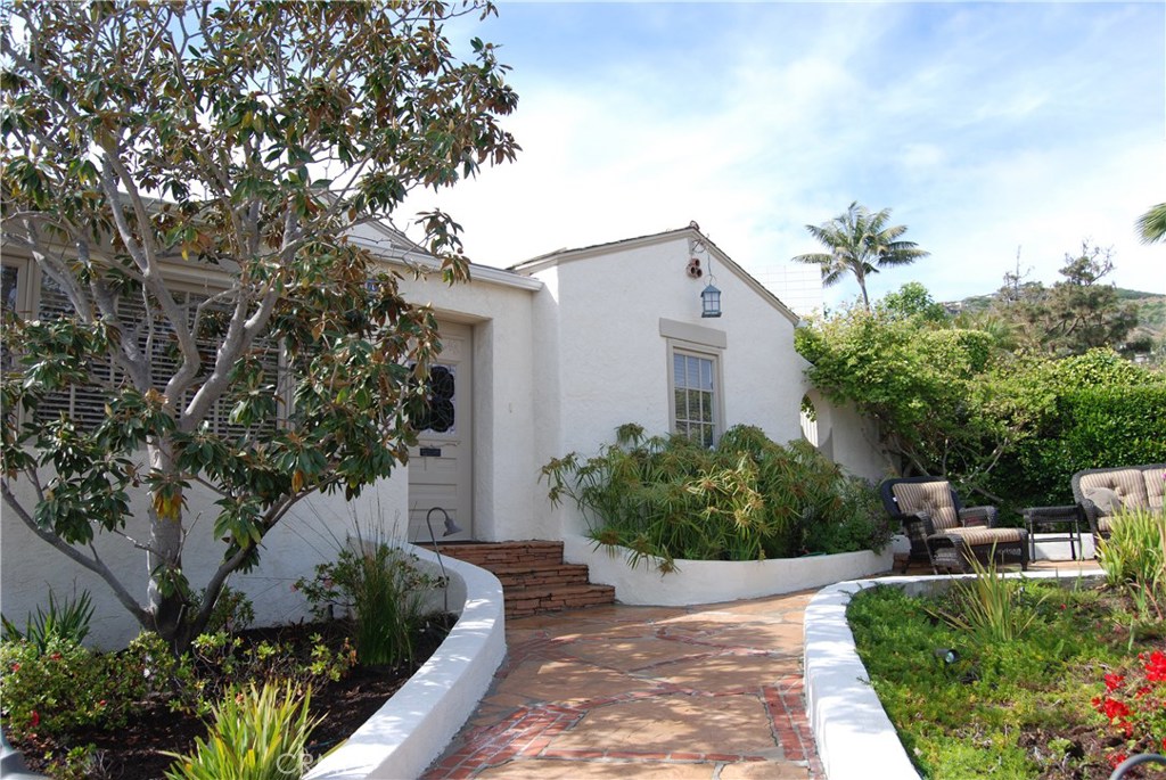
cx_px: 583
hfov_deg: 67.3
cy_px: 390
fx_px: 875
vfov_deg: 48.0
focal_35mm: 27
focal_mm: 18
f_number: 7.1
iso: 100
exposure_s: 1/200
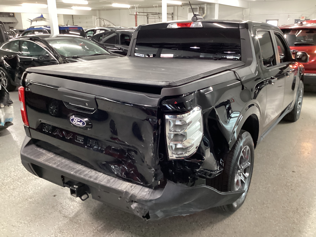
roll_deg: -0.4
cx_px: 158
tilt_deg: -16.7
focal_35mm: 31
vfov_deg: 45.4
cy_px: 118
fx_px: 283
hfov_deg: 58.4
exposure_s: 1/33
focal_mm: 3.3
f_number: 2.4
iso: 400
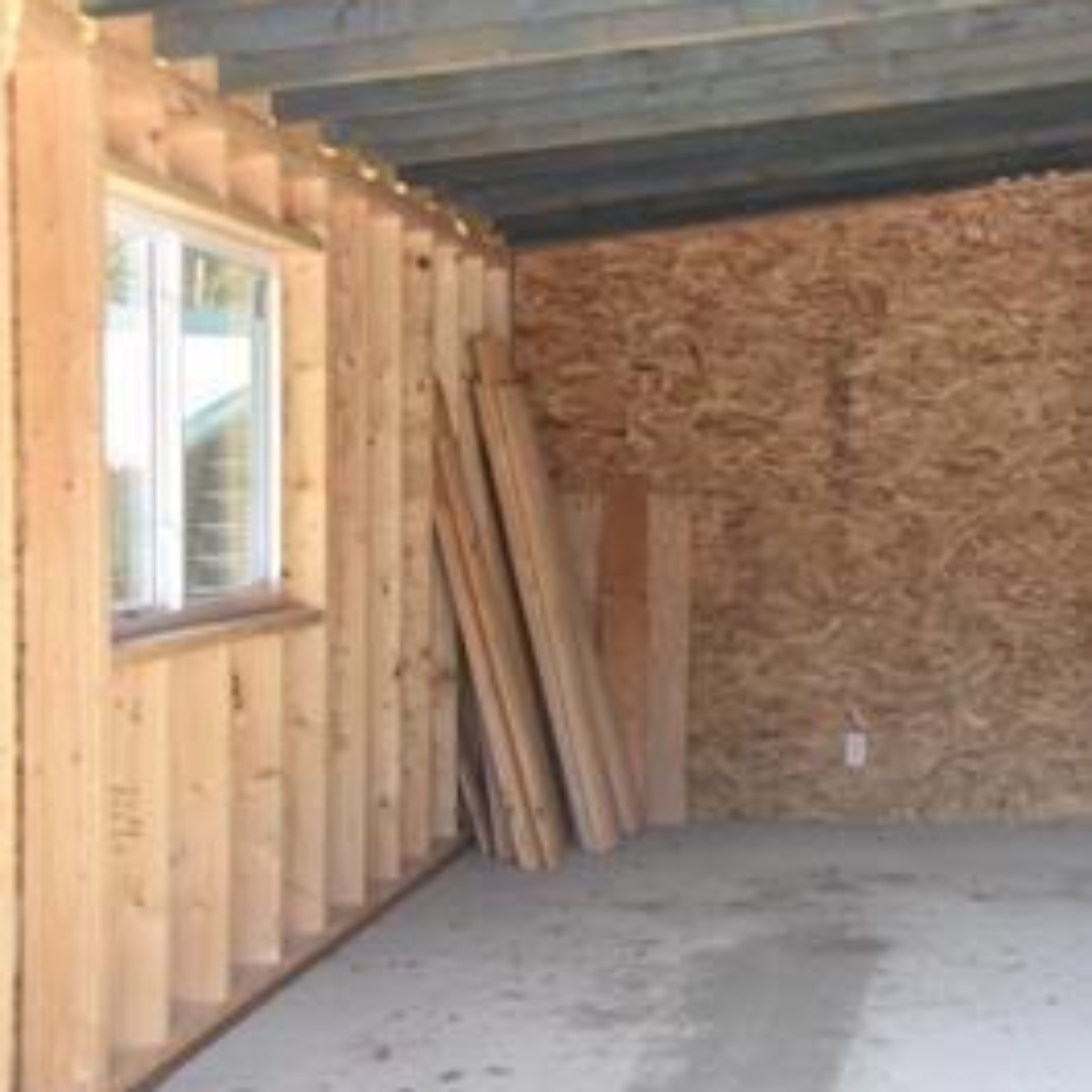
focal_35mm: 65
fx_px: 2320
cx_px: 921
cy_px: 583
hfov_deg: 25.9
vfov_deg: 26.5
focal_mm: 38
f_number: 5.6
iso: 400
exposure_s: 1/125
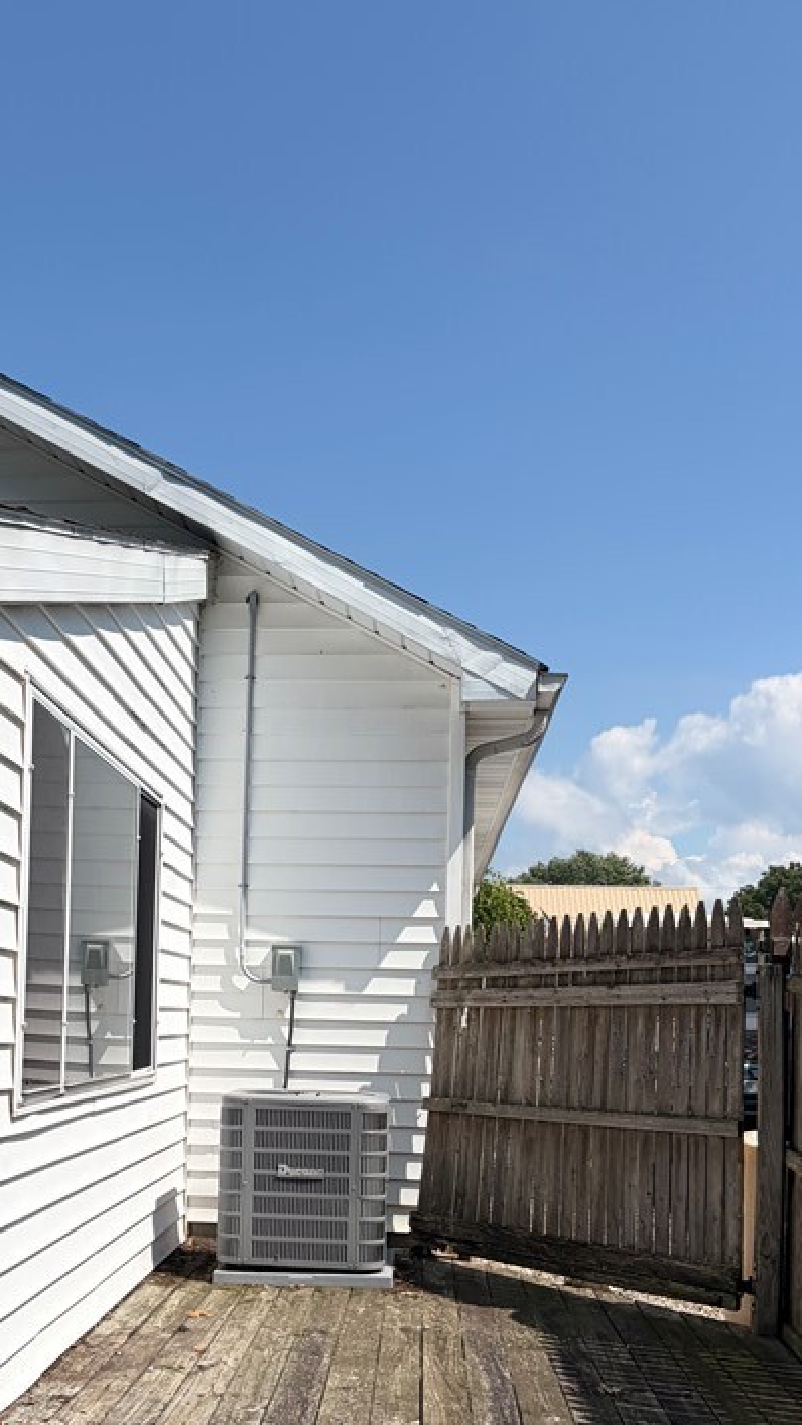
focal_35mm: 41
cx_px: 254
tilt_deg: +1.2
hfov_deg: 28.8
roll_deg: -1.6
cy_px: 980
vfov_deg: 48.3
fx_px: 1549
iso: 64
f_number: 1.6
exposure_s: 1/7813
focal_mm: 5.96
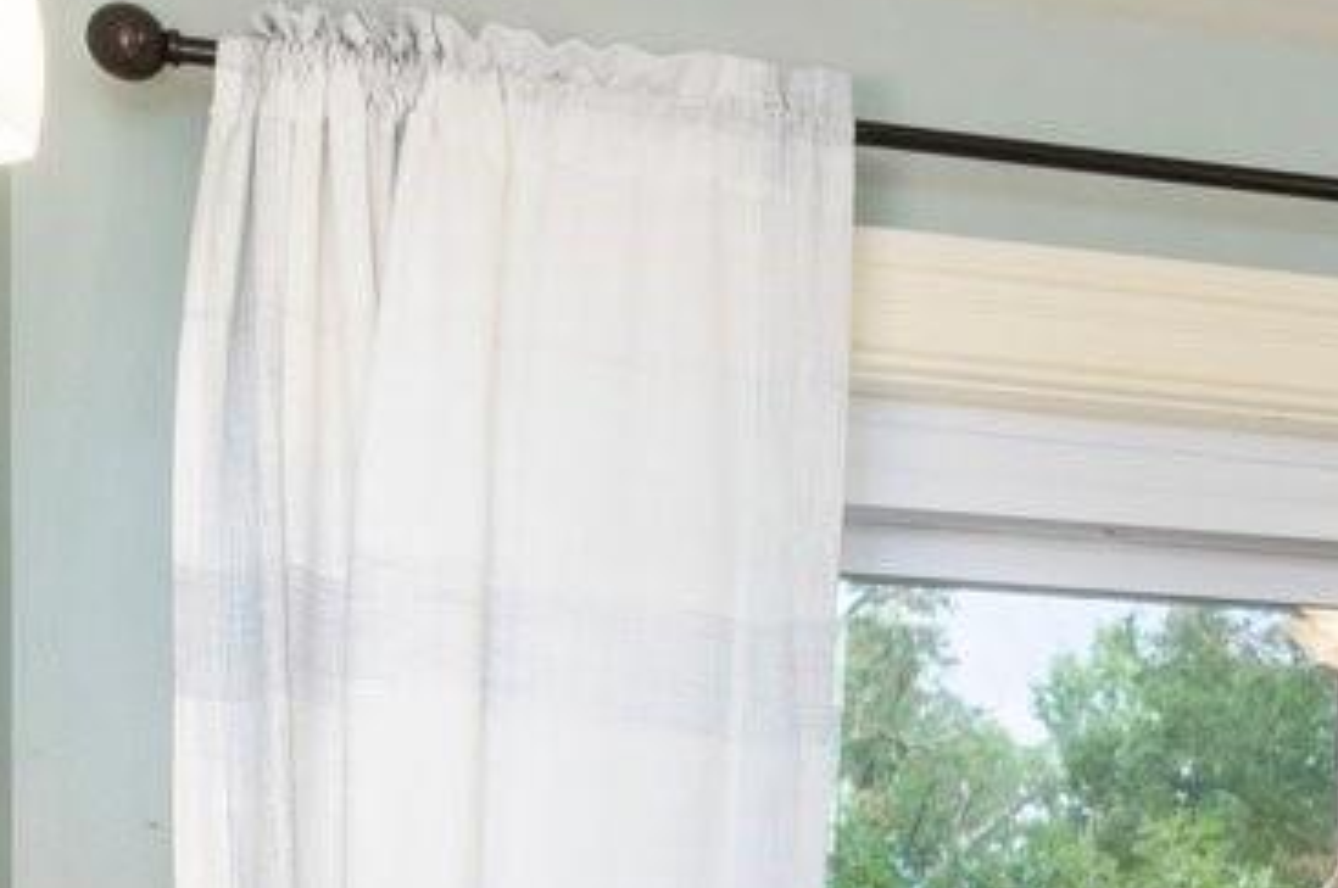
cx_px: 1788
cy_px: 1319
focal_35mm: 84
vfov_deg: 15.1
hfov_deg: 21.6
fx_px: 3118
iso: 250
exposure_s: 1/60
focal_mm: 15
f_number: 8
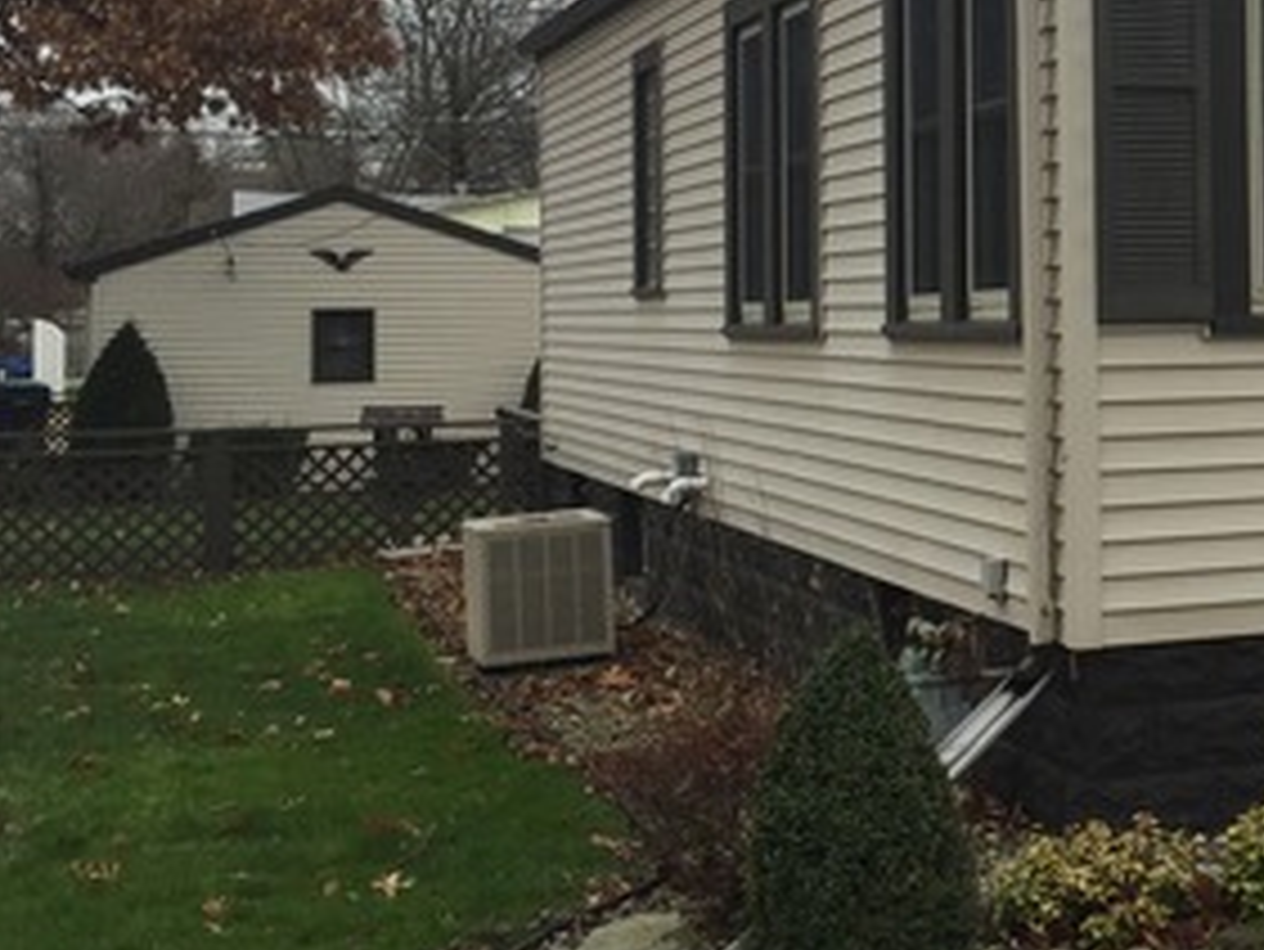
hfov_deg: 27.2
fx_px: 2411
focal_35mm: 66
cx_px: 1354
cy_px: 212
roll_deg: +0.3
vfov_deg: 22.0
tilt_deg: +1.8
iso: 32
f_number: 2.2
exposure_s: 1/439
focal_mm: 4.15
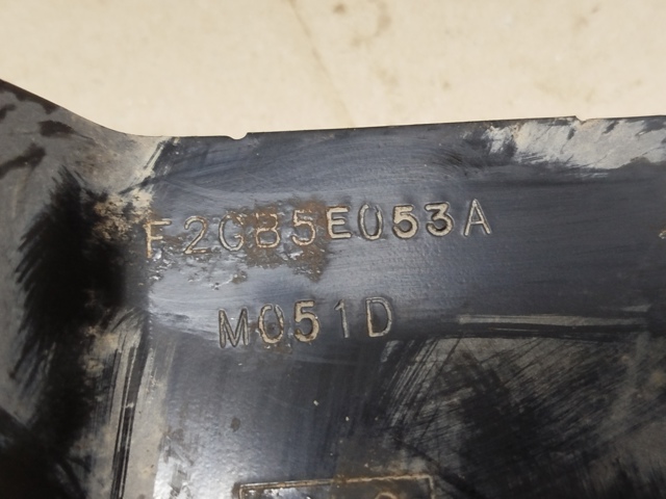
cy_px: 250
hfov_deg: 39.7
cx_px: 333
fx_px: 924
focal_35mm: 48
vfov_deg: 30.3
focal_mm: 5.31
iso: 400
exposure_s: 1/25
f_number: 1.7
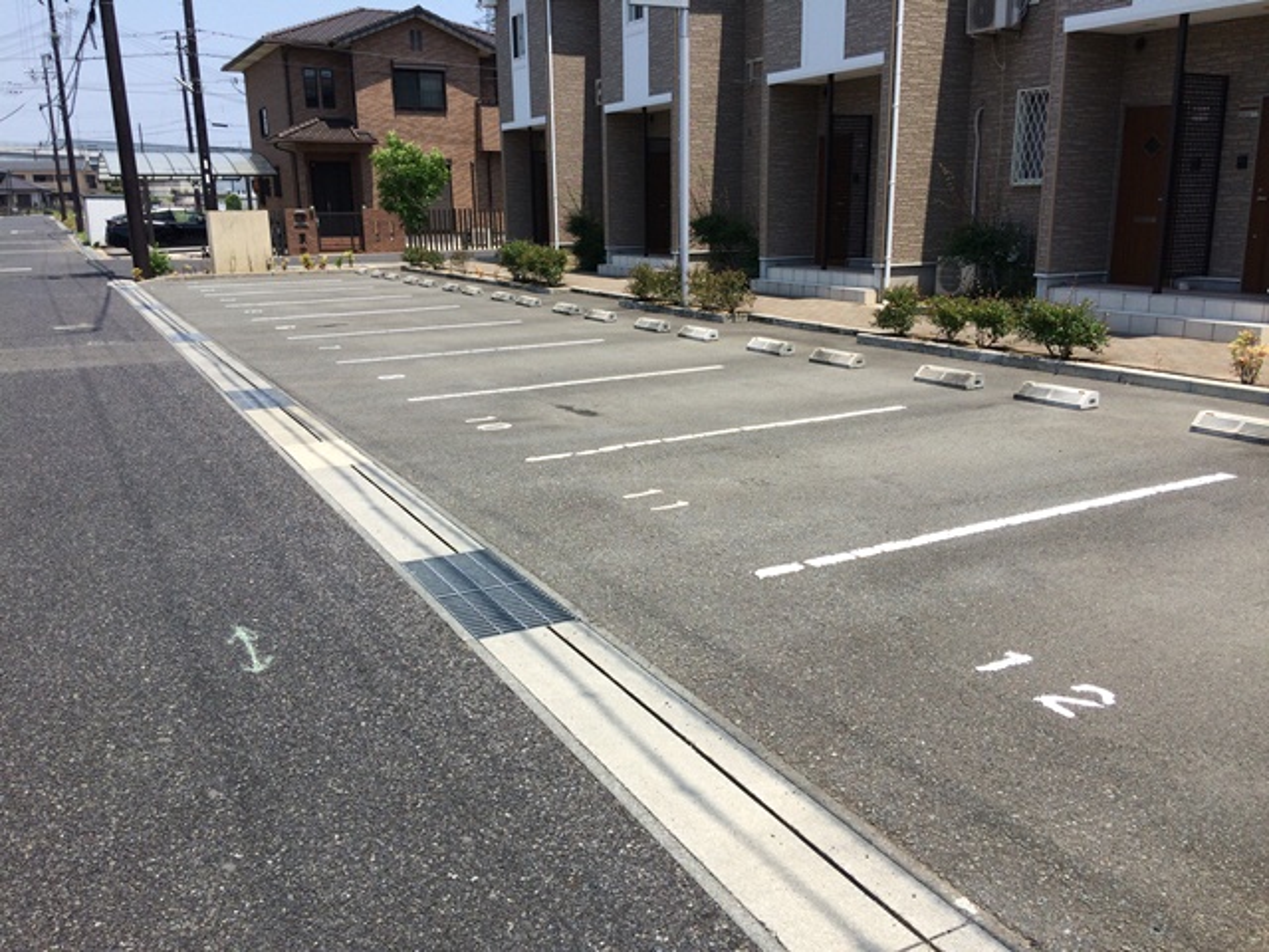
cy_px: 476
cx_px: 634
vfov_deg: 48.2
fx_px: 1063
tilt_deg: -14.1
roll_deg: +1.6
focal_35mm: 29
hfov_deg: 61.7
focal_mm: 4.15
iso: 32
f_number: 2.2
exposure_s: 1/2415
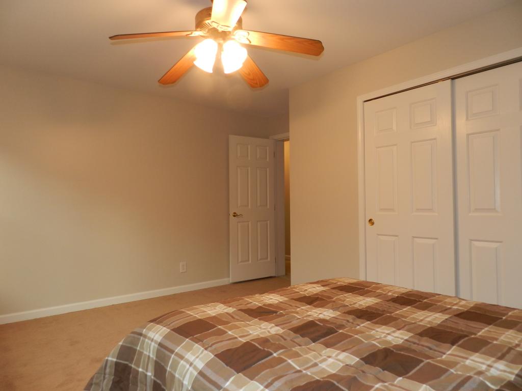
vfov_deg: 58.9
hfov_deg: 73.9
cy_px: 196
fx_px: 347
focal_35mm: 23
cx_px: 261
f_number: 3.4
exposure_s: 1/30
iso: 200
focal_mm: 4
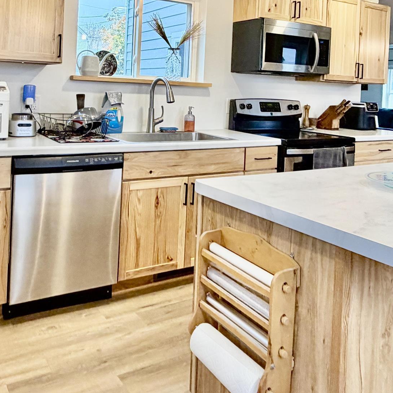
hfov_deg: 47.1
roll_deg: -2.4
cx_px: 167
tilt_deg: -1.8
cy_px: 95
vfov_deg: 45.5
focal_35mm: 35
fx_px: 450
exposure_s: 1/120
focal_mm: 2.22
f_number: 2.2
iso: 200
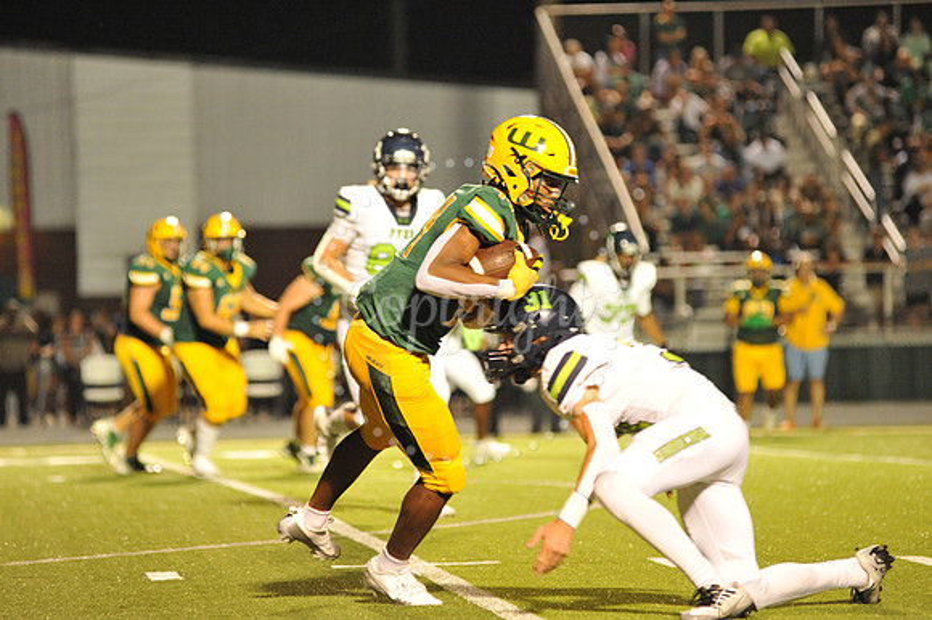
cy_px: 310
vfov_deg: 6.9
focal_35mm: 200
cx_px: 466
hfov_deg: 10.3
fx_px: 5175
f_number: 4
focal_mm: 200
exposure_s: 1/320
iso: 6400
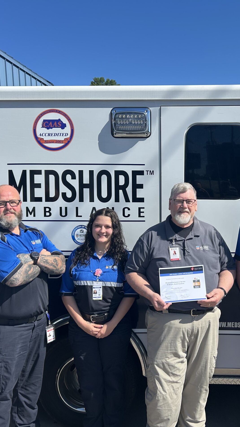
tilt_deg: -3.7
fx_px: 430
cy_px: 214
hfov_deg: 30.7
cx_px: 179
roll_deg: +2.8
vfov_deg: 52.8
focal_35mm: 38
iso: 50
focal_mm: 5.7
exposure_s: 1/3968
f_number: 1.5
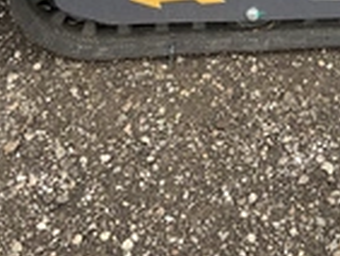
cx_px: 294
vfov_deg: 17.3
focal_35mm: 82
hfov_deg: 23.3
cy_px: -41
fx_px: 806
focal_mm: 3
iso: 25
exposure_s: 1/122
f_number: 1.8
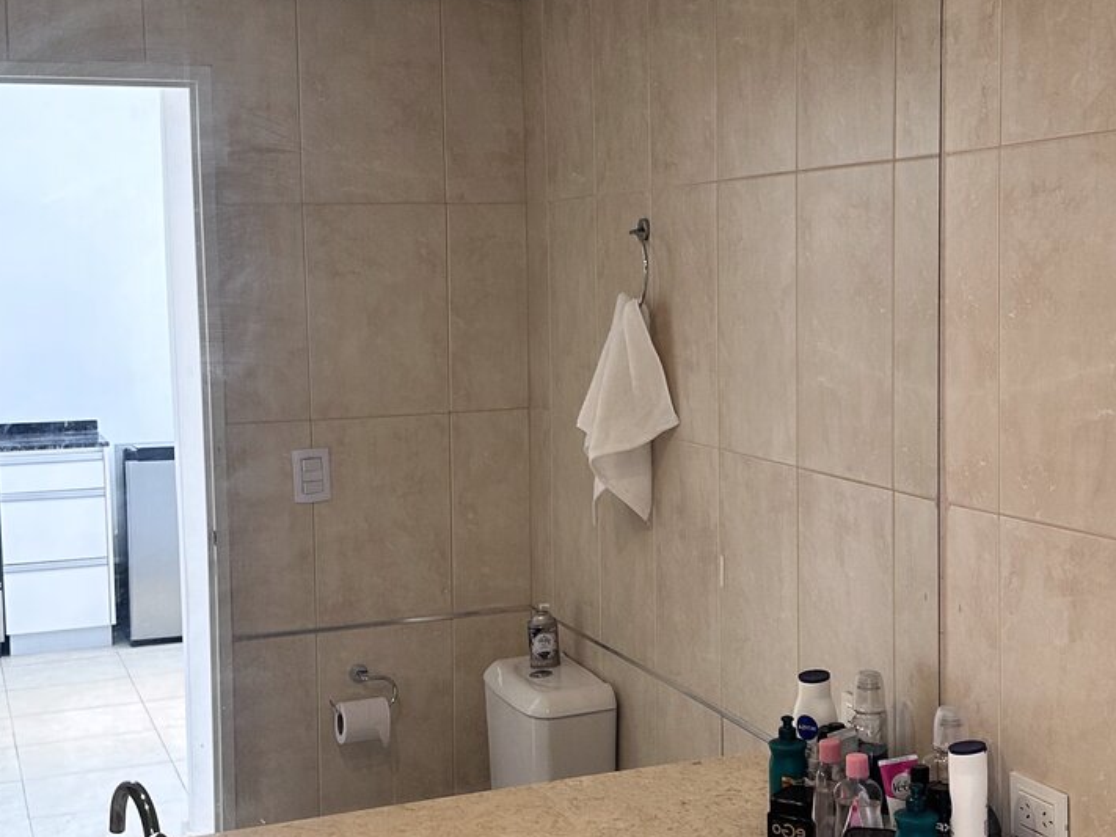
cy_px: 454
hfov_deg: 35.5
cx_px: 642
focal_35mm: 54
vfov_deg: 27.0
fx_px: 1741
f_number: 1.78
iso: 125
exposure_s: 1/100
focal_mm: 6.86
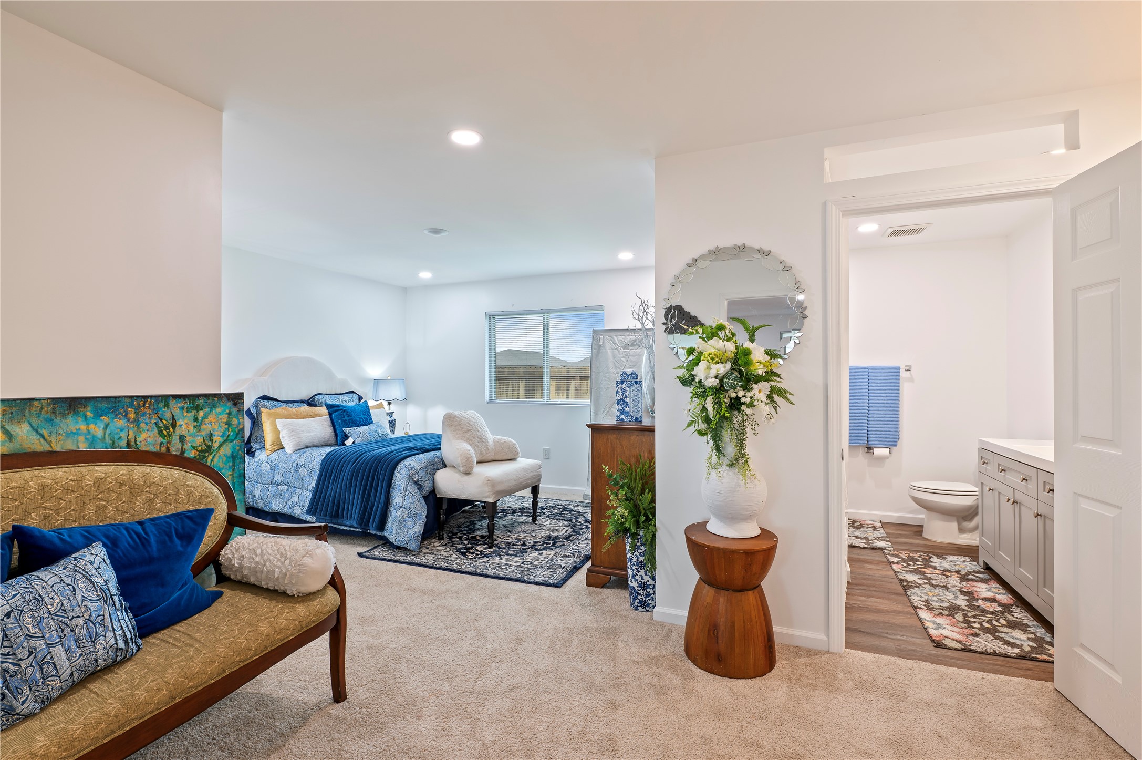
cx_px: 571
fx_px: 507
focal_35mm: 16
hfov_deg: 96.8
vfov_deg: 73.7
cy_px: 380
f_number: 6.3
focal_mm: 16
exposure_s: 1/2.5
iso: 125
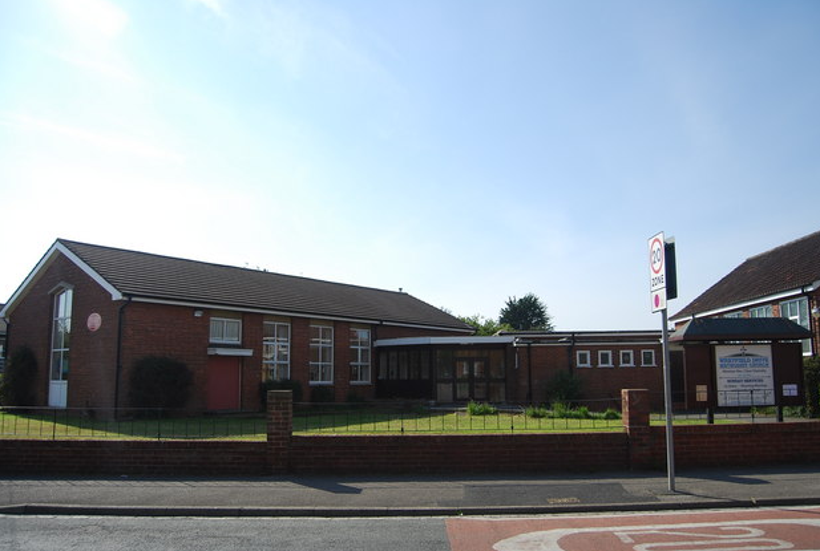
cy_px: 283
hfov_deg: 65.3
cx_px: 420
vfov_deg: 46.7
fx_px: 639
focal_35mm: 28
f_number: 4.5
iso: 100
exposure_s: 1/1000
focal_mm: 18
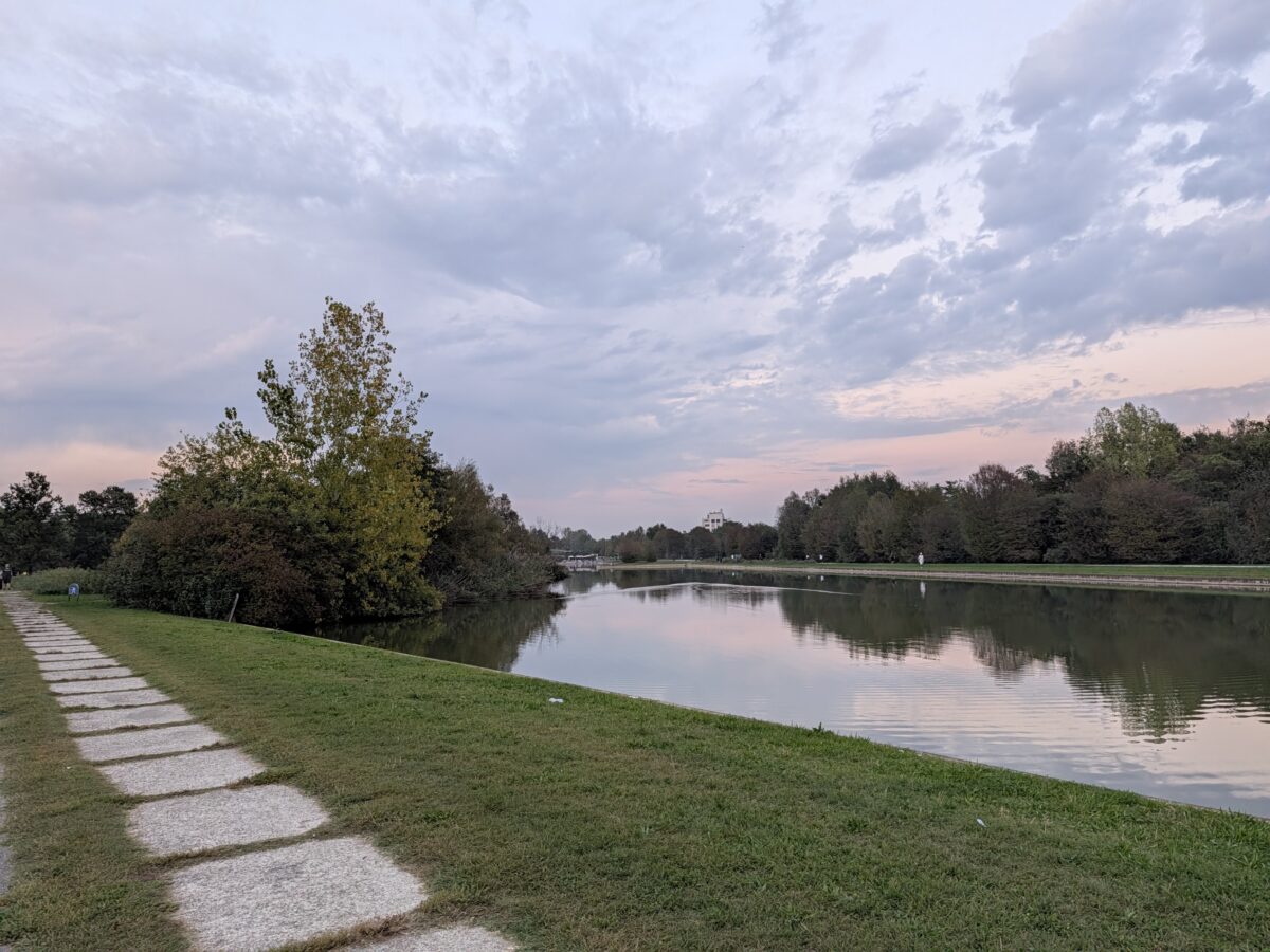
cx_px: 635
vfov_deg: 58.9
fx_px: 844
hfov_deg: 73.9
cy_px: 476
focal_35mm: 23
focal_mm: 5.28
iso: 110
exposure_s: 1/128
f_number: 1.7
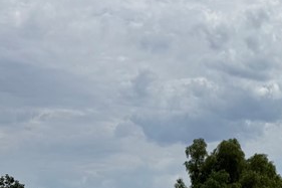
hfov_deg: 20.5
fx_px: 712
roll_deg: +1.3
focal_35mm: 91
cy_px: 300
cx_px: 361
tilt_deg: -5.8
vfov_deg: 13.9
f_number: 1.78
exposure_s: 1/10417
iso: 80
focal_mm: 6.76
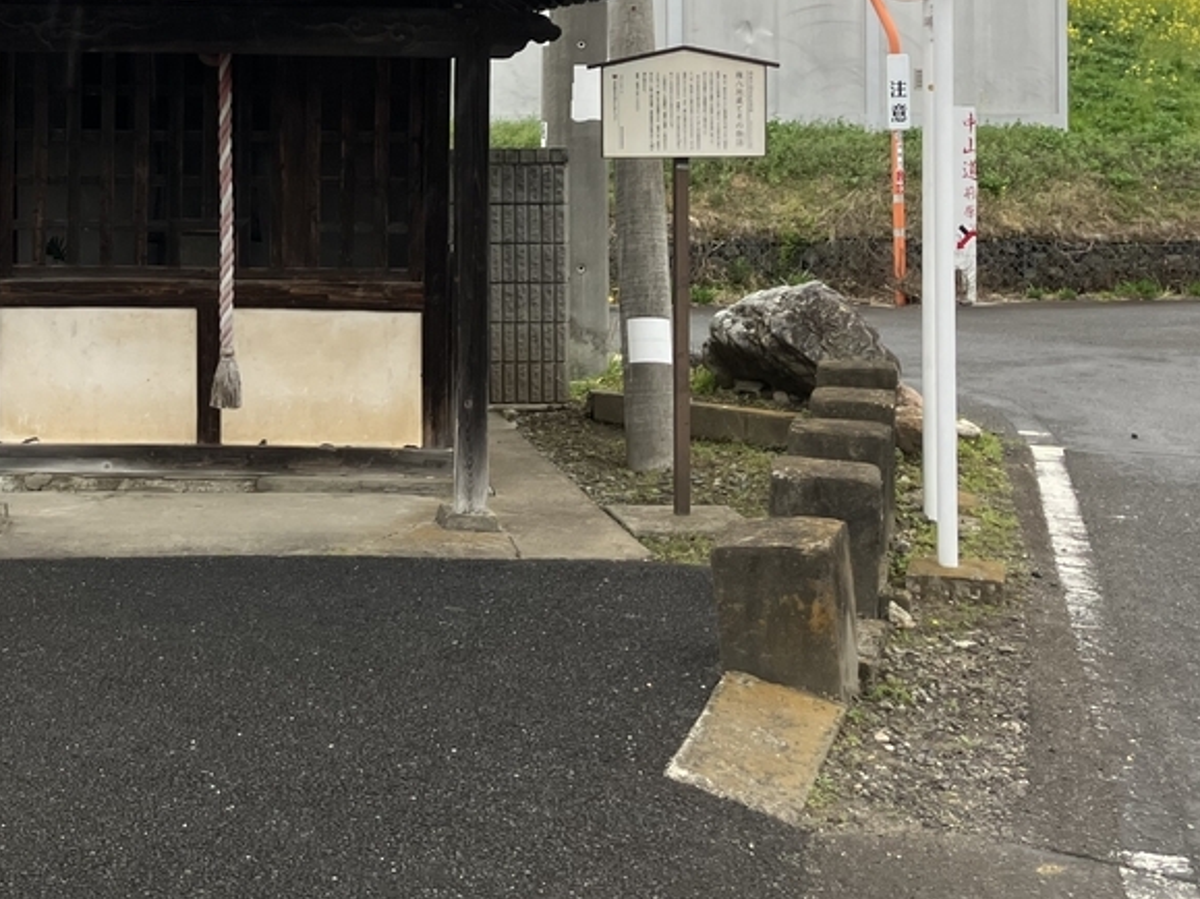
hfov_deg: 31.2
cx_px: 56
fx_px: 2010
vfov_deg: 24.7
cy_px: 157
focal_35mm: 58
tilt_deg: +0.9
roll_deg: +0.1
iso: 32
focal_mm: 3.99
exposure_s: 1/121
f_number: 1.8
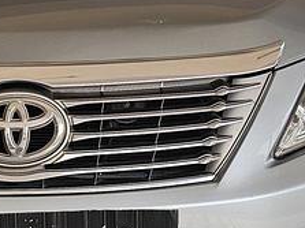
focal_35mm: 99
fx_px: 872
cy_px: 101
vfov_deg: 14.9
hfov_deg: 19.1
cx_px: -21
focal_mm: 6.3
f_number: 1.7
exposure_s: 1/359
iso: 32
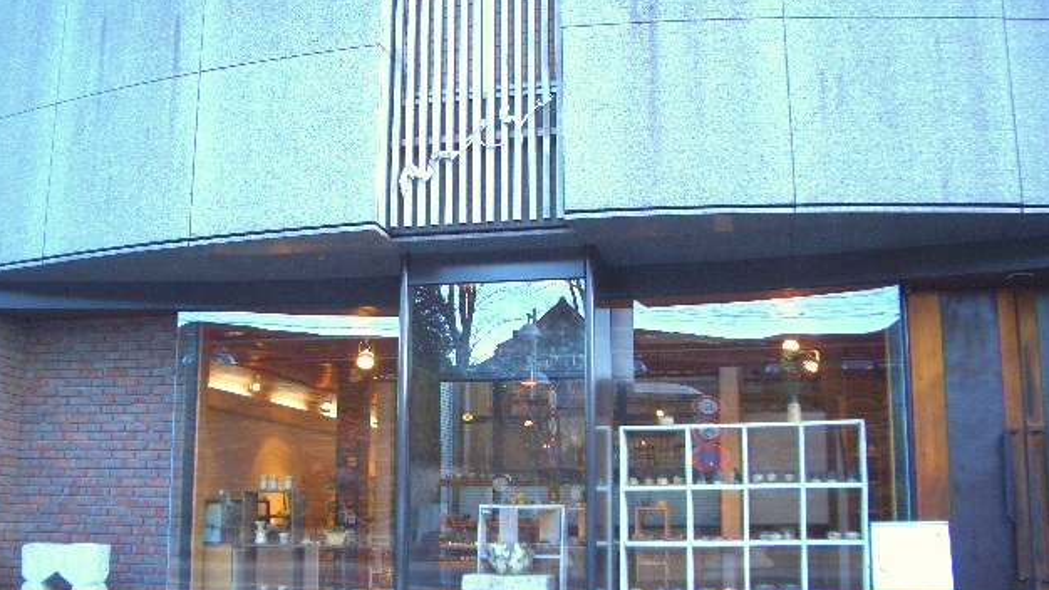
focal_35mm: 39
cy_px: 313
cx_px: 519
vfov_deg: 30.4
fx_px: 1085
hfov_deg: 51.6
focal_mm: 5.8
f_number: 2.6
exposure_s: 1/80
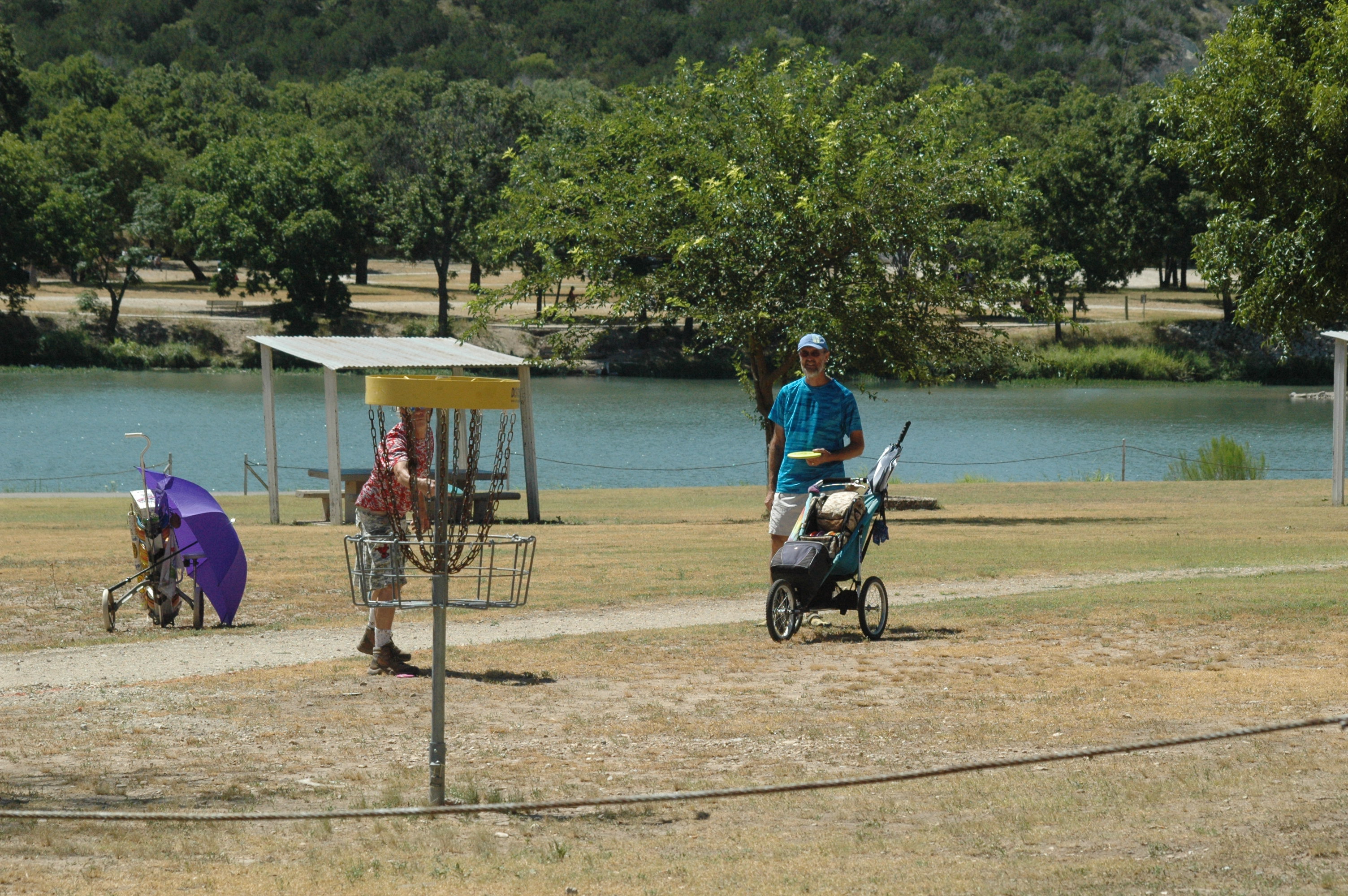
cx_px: 674
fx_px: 5331
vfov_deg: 9.6
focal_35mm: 142
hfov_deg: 14.4
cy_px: 448
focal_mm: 95
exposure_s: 1/1250
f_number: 9
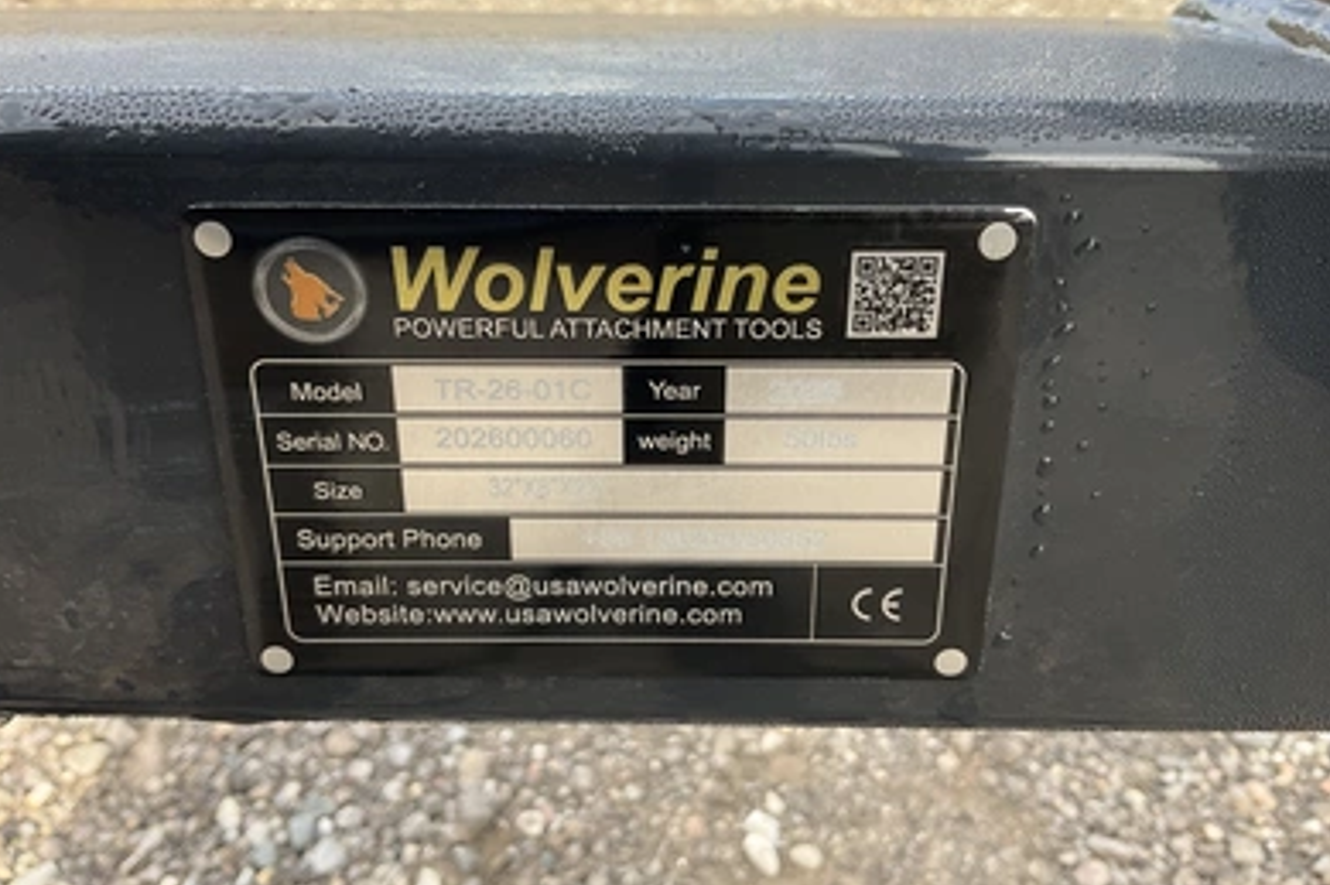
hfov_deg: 60.3
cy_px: 393
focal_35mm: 31
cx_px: 660
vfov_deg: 42.2
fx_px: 1145
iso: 20
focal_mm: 3
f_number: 1.8
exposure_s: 1/124
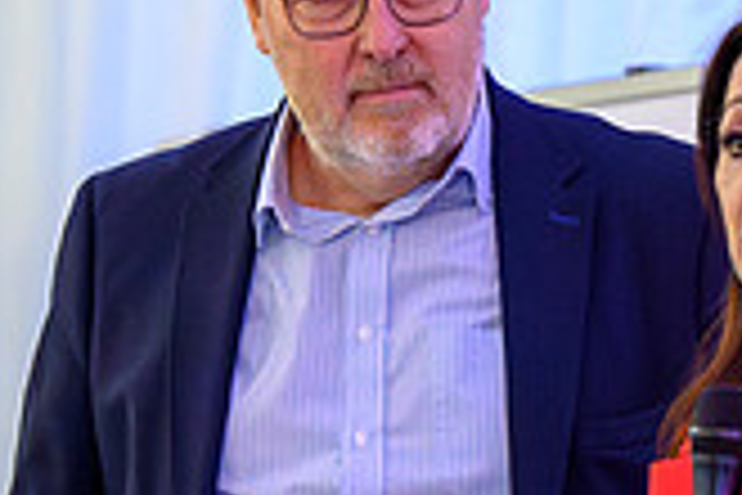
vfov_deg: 1.8
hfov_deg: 2.7
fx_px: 15684
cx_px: 444
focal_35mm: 761
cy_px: 401
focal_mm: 200
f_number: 2.8
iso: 12800
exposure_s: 1/200
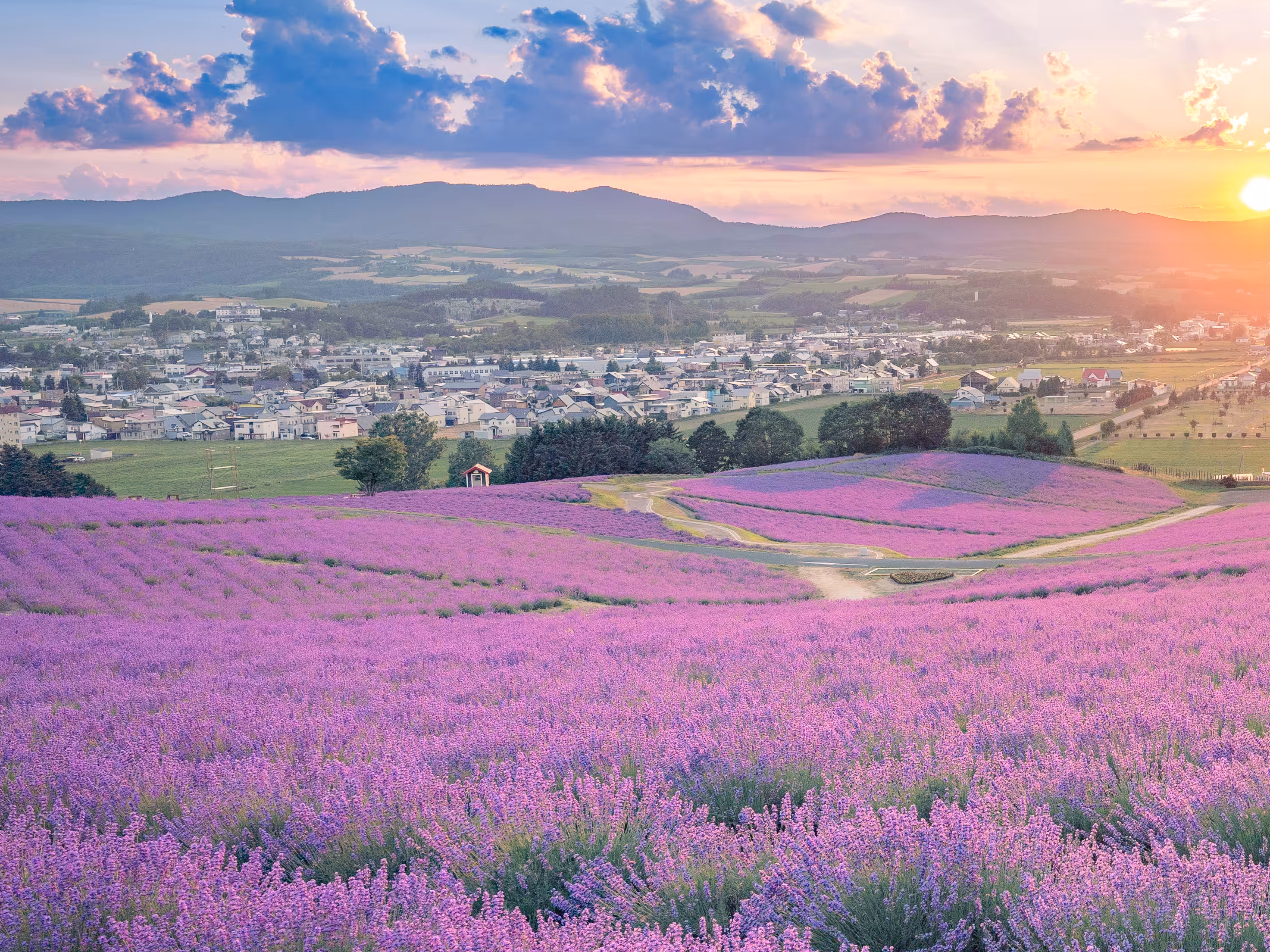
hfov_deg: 36.2
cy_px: 474
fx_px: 1724
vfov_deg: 30.9
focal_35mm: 47
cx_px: 1283
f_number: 7.1
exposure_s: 1/125
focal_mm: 24
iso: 100
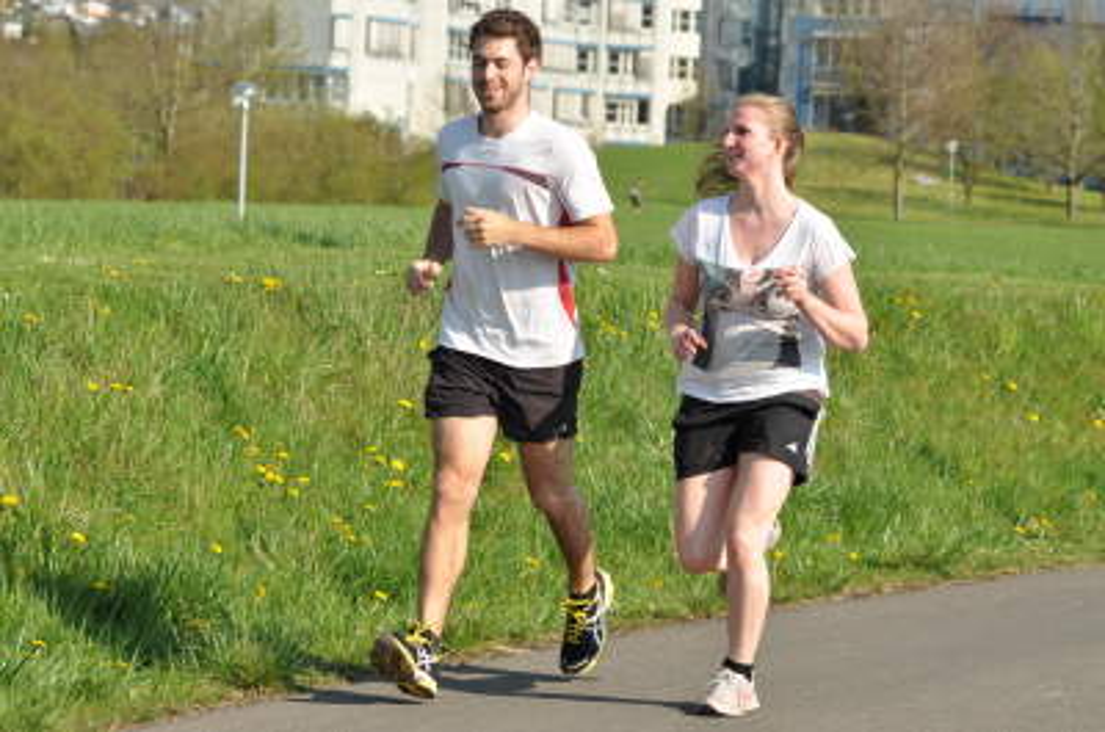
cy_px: 366
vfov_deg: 10.6
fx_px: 3952
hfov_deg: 15.9
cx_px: 552
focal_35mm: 129
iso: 200
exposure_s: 1/800
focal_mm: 86
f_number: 6.3
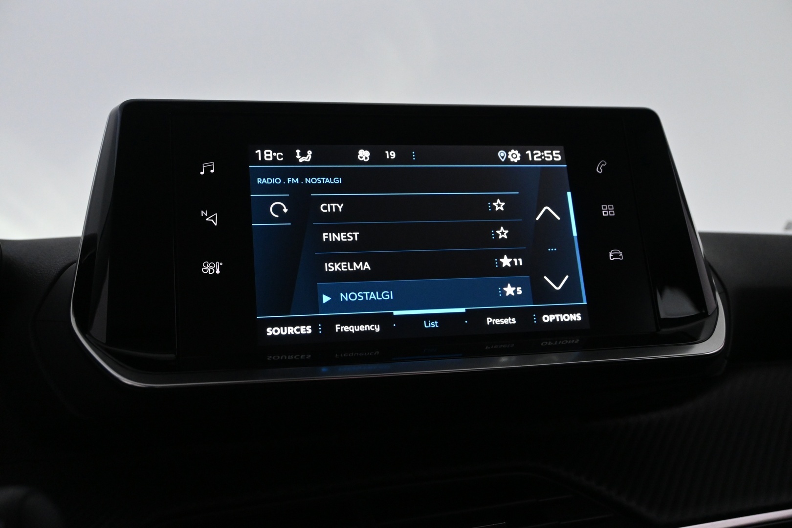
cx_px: 396
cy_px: 264
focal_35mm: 38
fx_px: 825
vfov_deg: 35.5
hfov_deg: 51.3
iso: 3200
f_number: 5.6
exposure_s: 1/125
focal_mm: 25
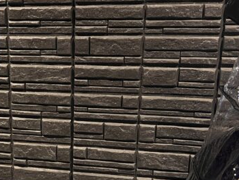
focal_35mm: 76
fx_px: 525
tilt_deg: -20.2
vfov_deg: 18.7
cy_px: 197
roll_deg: +1.0
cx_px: 36
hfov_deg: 25.1
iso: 640
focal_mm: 5.7
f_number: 1.5
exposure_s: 1/32
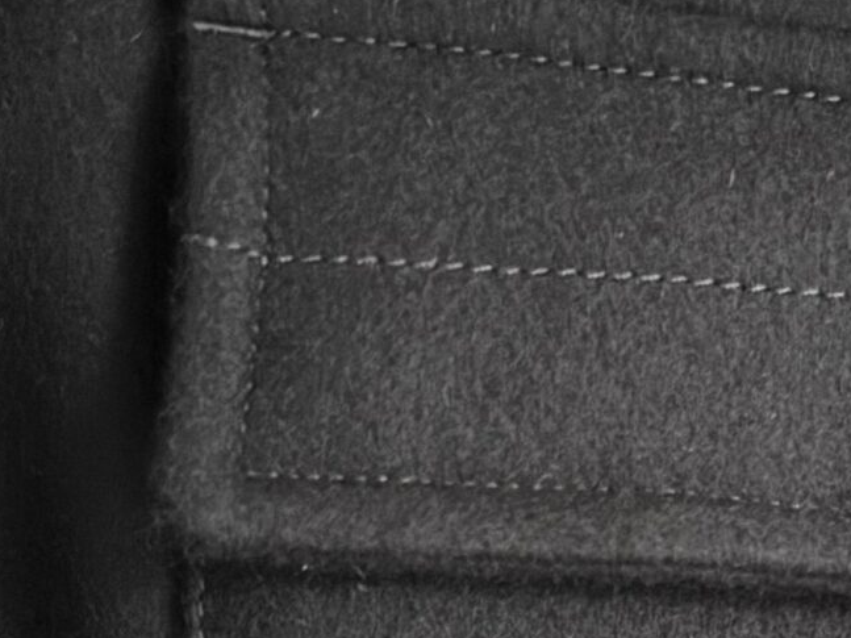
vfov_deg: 14.7
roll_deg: +1.7
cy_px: 876
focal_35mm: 95
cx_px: 793
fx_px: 2335
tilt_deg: -7.5
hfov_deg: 20.2
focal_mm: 6.76
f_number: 1.78
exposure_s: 1/30
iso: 2500
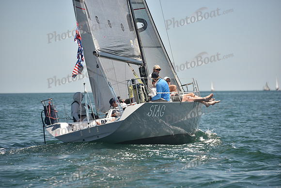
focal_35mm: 200
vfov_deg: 6.9
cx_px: 140
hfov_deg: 10.3
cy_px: 94
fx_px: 1561
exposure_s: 1/800
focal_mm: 200
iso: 250
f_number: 5
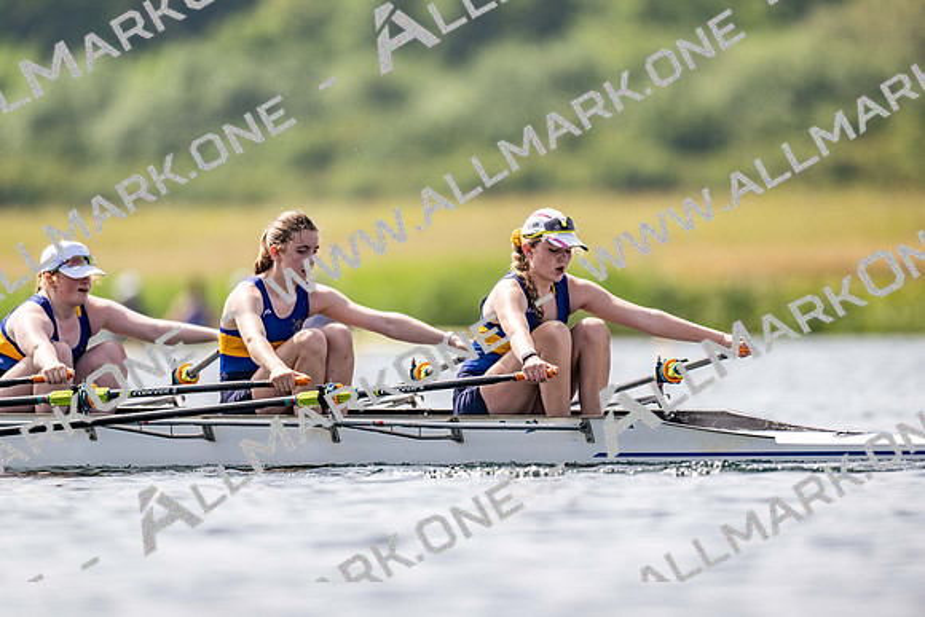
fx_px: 15420
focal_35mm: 600
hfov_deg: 3.4
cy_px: 308
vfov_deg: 2.3
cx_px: 462
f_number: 4
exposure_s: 1/2500
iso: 200
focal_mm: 600
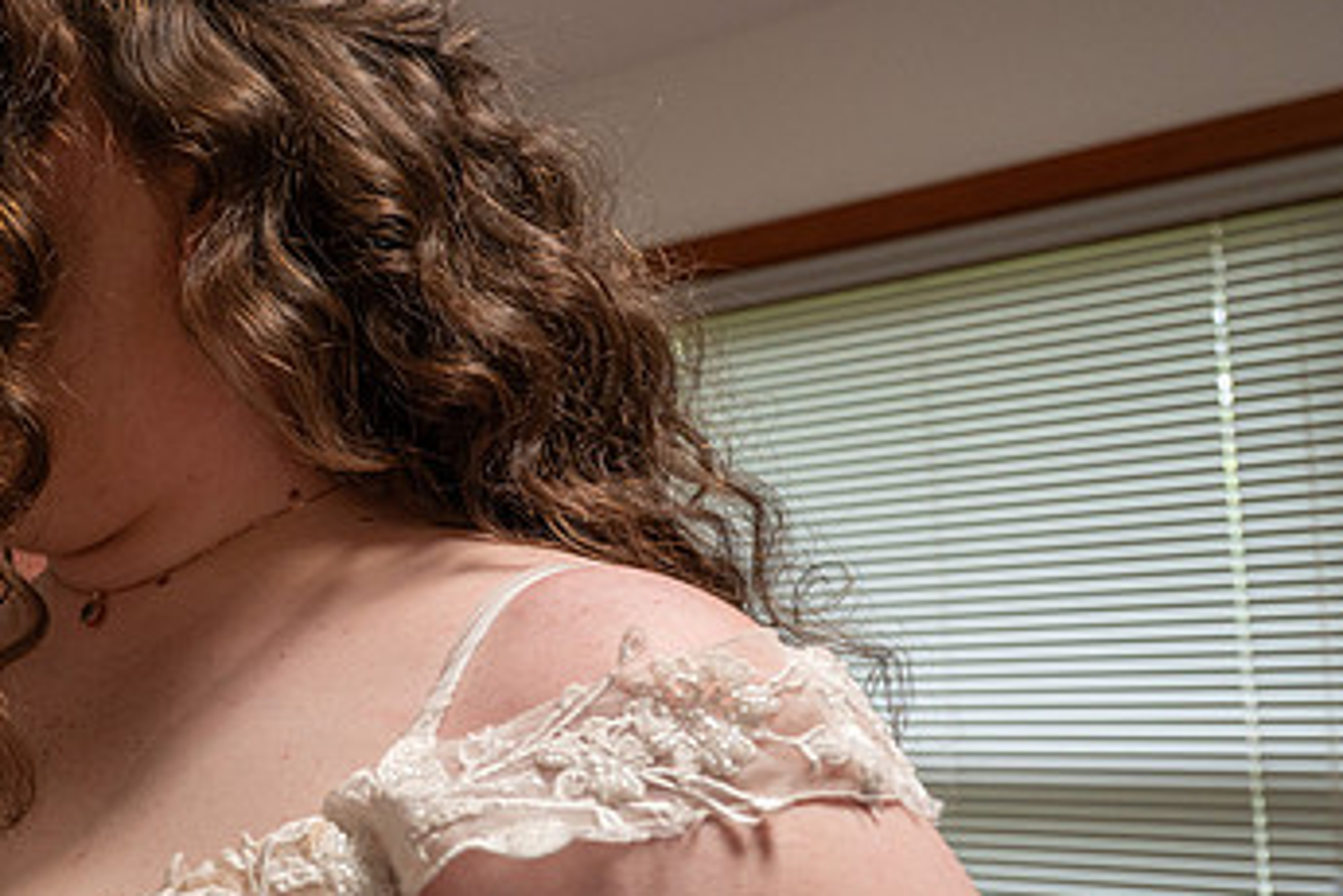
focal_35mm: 47
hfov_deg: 37.9
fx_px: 1753
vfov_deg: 28.6
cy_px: 545
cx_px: 38
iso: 1400
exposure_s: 1/60
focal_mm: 24
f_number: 4
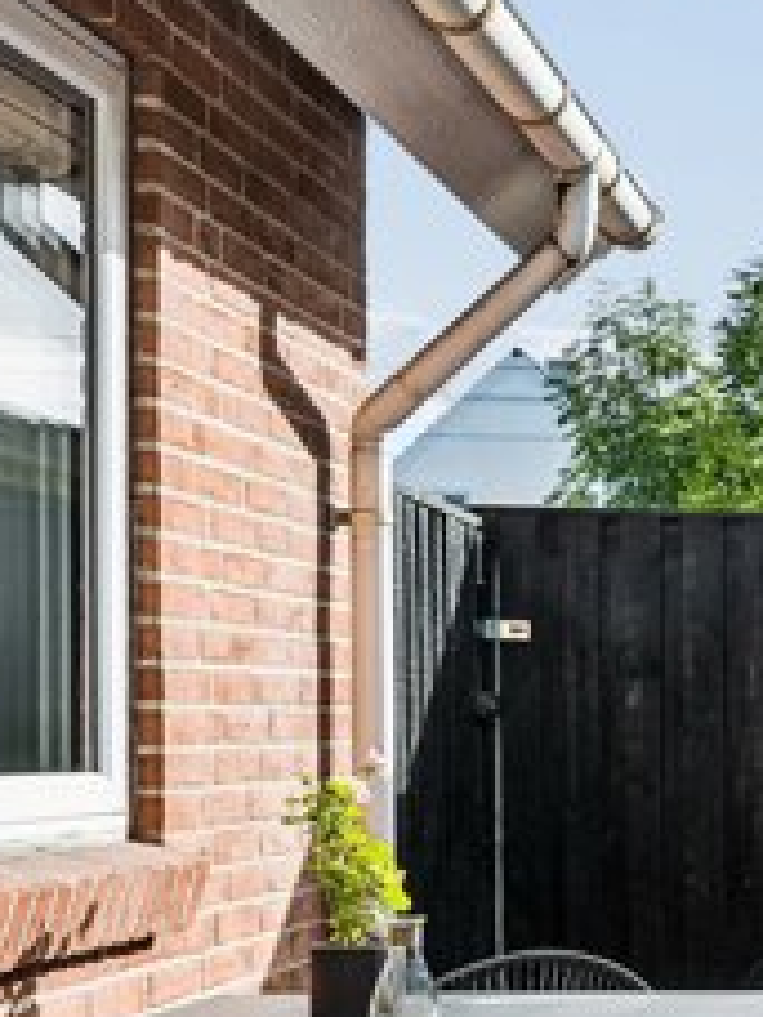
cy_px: 845
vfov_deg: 23.7
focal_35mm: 81
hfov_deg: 15.4
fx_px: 2381
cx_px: 1428
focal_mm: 24
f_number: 6.3
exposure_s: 1/800
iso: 320
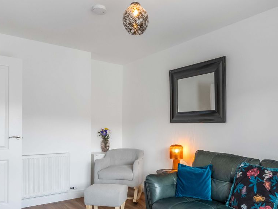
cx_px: 158
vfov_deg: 47.7
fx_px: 233
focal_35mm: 29
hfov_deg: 61.4
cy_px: 132
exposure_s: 1/30
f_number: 6.3
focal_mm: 18
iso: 640
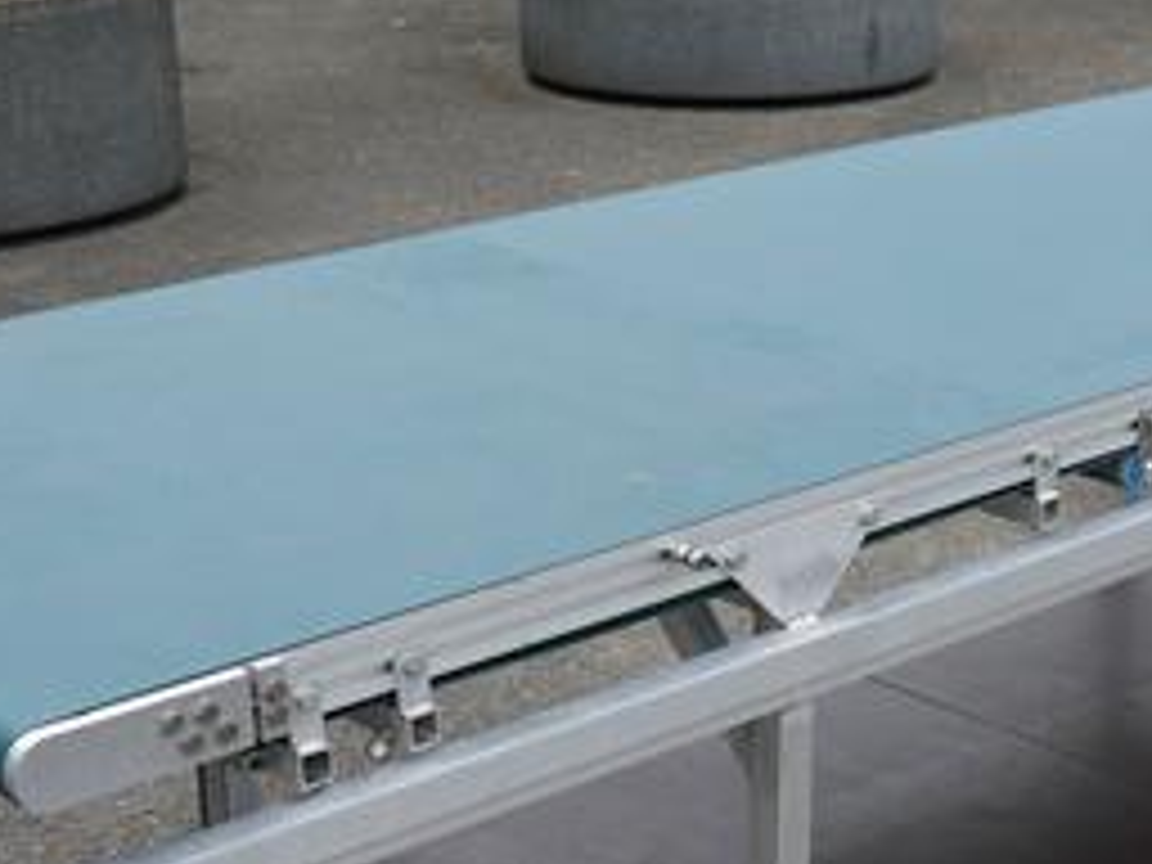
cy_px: 752
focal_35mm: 85
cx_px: 837
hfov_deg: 22.8
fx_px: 2829
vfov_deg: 17.2
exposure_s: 1/200
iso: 100
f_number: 6.3
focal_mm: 17
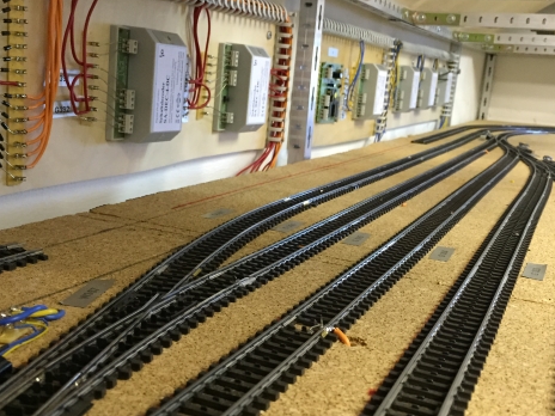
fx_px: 641
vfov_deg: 35.9
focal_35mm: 40
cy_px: 228
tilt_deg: -12.5
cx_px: 289
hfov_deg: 46.8
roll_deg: -4.4
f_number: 2.2
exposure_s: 1/33
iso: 320
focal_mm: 4.15
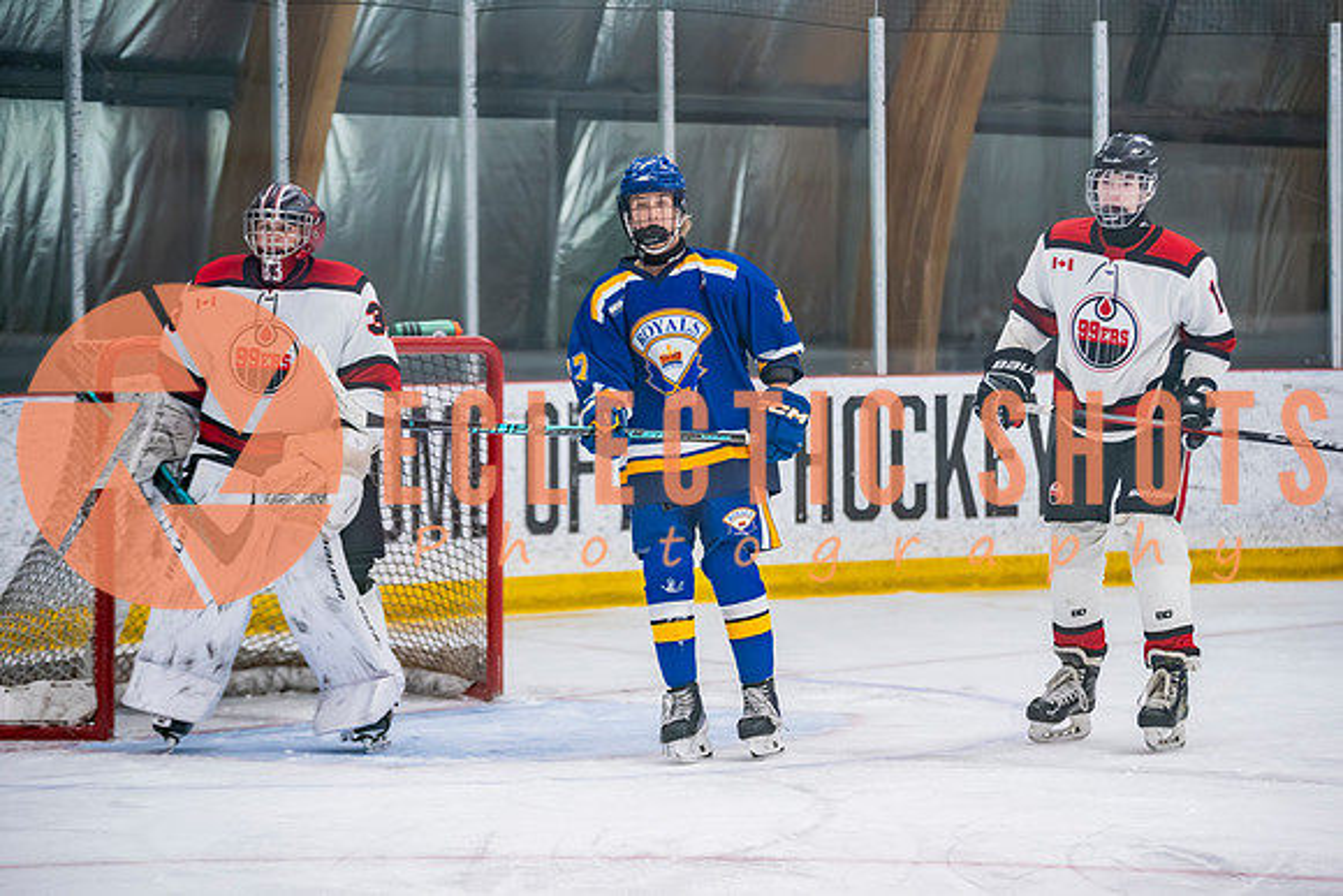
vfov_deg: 9.6
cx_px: 709
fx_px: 5327
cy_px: 445
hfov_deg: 14.4
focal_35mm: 143
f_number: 2.8
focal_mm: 130
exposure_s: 1/640
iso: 3200
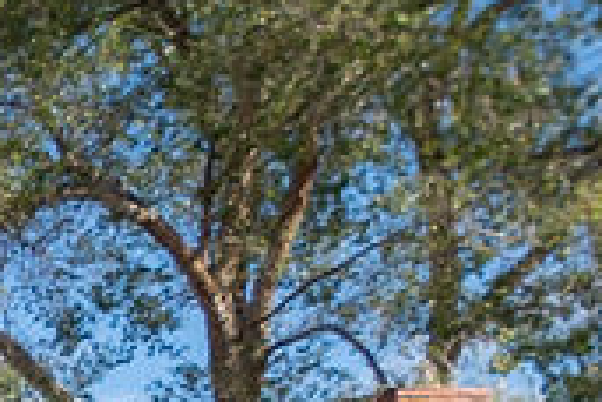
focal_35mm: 90
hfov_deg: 14.9
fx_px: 1505
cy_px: 1017
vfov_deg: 11.8
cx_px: -810
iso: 100
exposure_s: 1/640
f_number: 4
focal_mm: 10
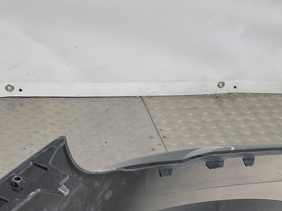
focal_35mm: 84
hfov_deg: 22.7
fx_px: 684
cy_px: 244
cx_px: 250
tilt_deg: -34.9
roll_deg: -12.2
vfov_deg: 16.9
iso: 16
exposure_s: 1/316
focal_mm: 3
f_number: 1.8
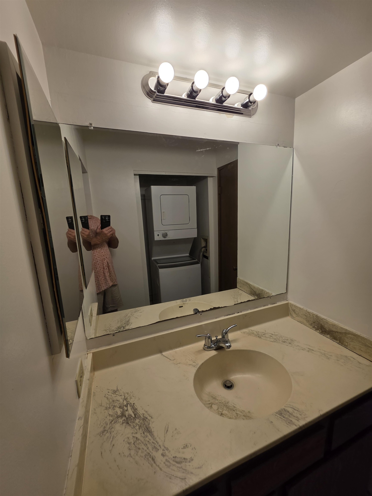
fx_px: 186
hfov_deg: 89.9
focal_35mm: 13
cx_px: 186
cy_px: 248
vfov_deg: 106.2
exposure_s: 1/120
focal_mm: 2.2
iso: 20
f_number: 1.9
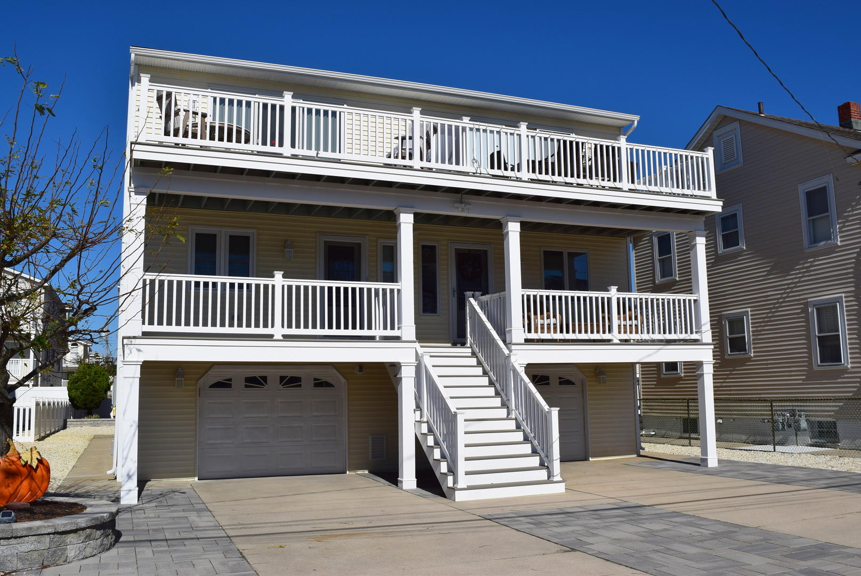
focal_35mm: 33
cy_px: 288
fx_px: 790
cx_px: 430
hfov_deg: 57.2
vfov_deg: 40.0
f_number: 13
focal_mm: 22
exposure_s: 1/800
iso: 200
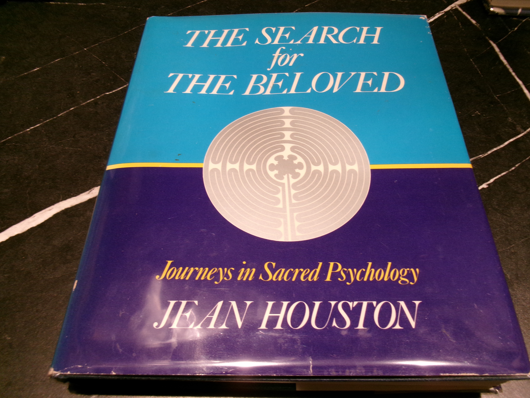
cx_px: 265
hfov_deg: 63.4
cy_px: 199
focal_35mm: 28
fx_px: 429
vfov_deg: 49.7
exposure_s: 1/34
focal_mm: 5.1
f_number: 3.9
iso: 199
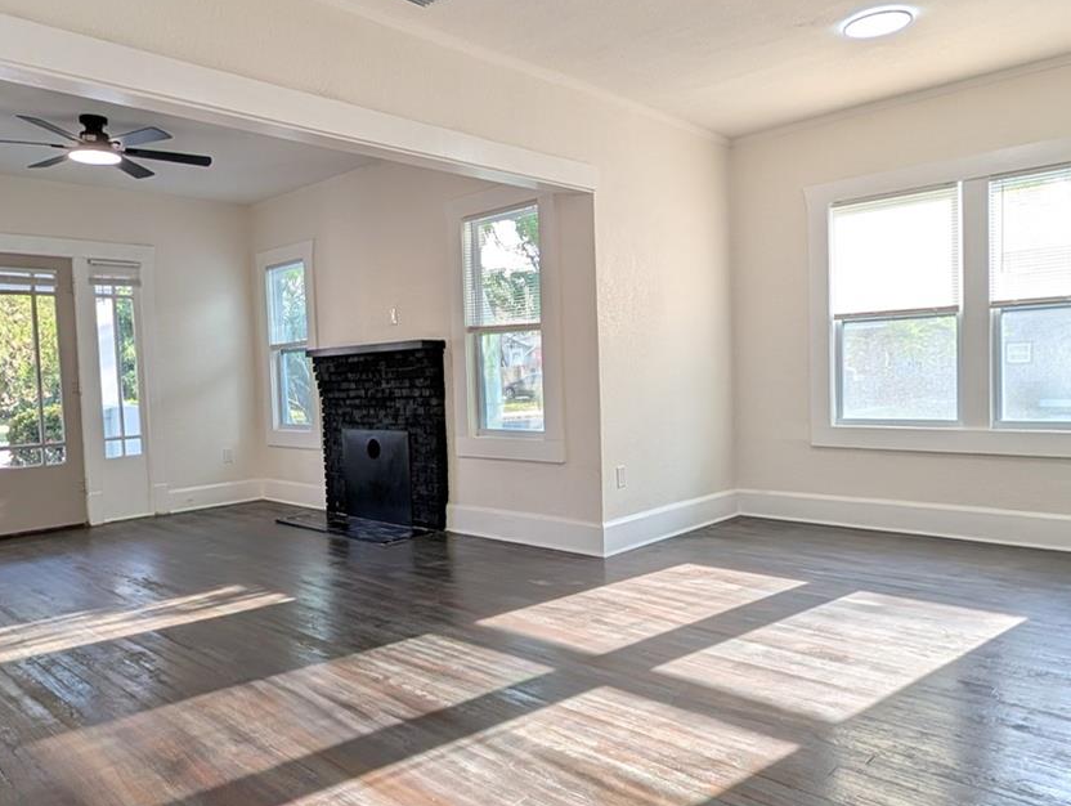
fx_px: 712
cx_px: 480
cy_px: 408
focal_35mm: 23
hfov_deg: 73.6
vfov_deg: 59.0
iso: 82
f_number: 1.7
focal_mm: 2.02
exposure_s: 1/208
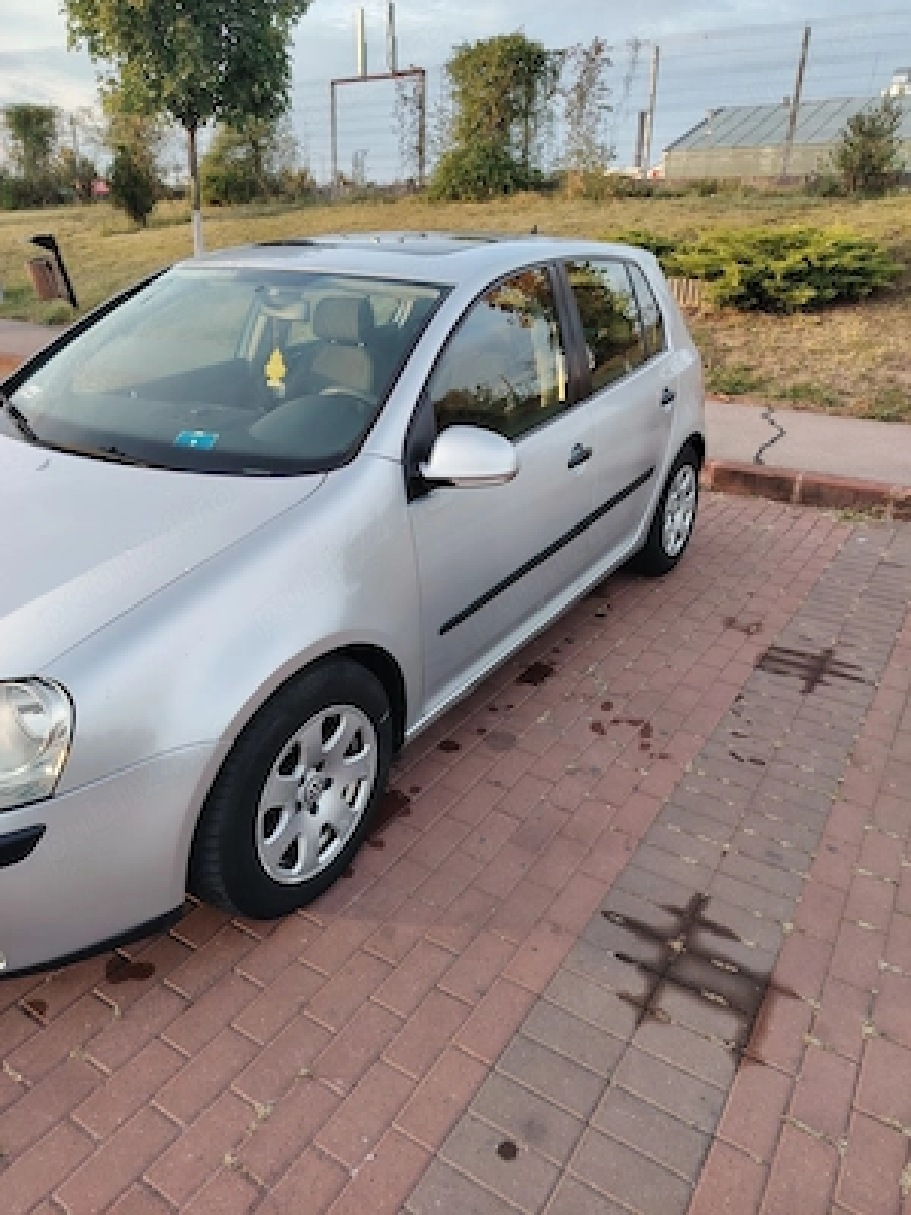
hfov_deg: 56.8
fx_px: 842
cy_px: 608
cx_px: 456
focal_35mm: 24
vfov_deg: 71.6
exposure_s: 1/100
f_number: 1.75
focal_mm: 5.25
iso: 116
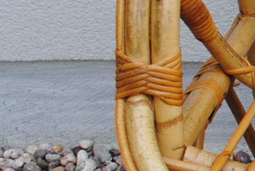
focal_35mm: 298
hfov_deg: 6.4
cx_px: 691
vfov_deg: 4.6
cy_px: 74
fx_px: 2115
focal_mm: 28
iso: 100
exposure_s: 1/125
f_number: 5.6
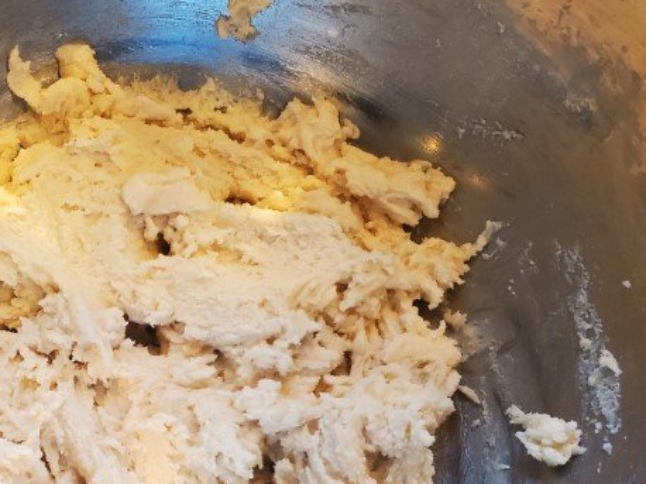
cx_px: 140
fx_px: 821
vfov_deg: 32.3
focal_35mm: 44
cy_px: 355
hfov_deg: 41.3
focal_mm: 4.3
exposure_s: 1/120
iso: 320
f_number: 2.4
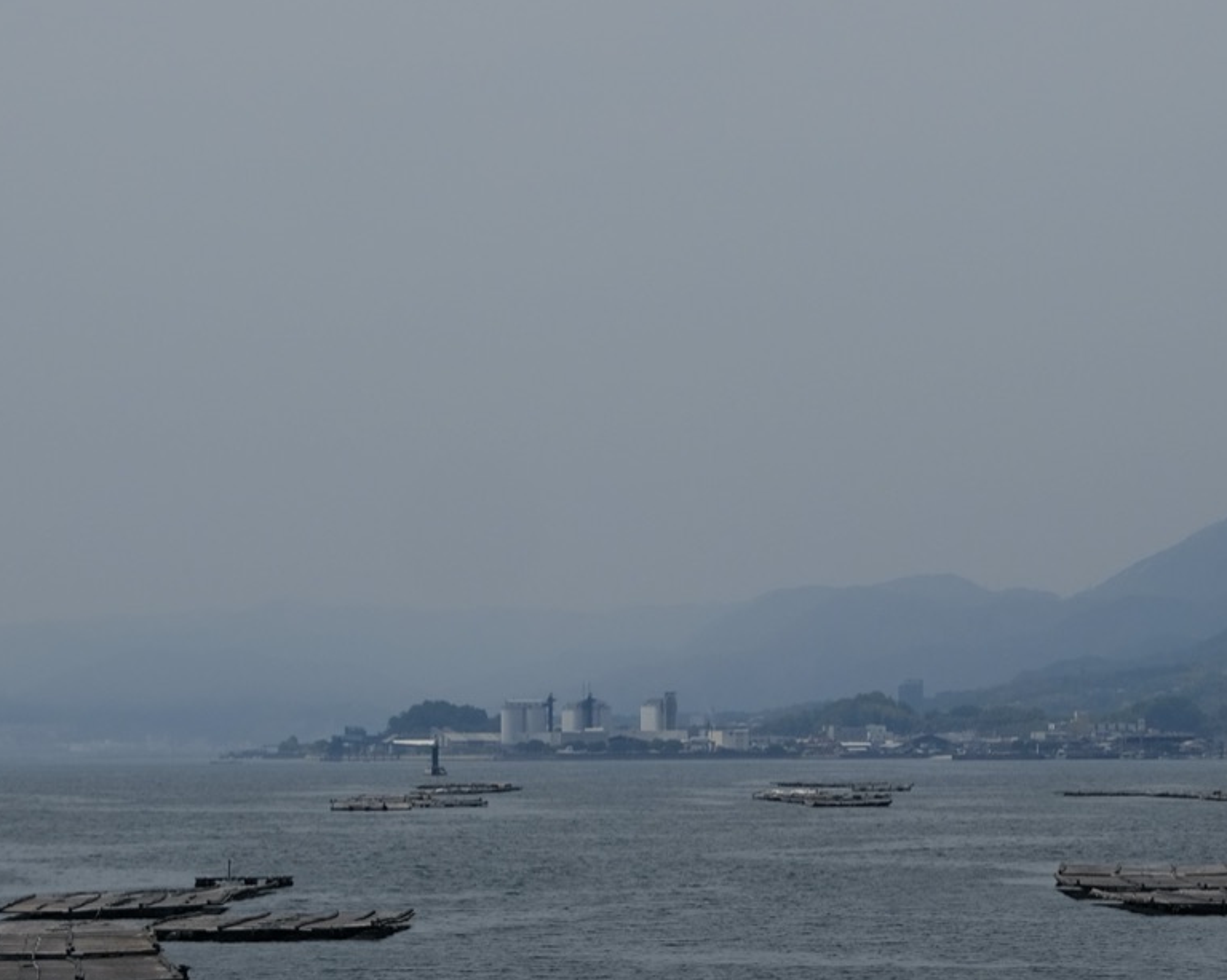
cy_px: 769
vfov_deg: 9.3
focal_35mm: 165
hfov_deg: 11.7
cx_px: 866
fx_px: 5990
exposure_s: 1/2000
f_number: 3.6
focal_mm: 50
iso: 200
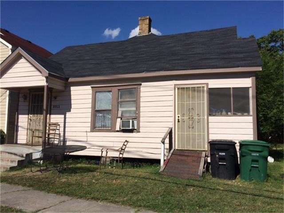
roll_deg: -0.1
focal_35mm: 29
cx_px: 142
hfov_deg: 61.7
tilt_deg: +3.1
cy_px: 106
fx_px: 238
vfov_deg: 48.2
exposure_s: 1/5128
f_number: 2.2
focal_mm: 4.15
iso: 32
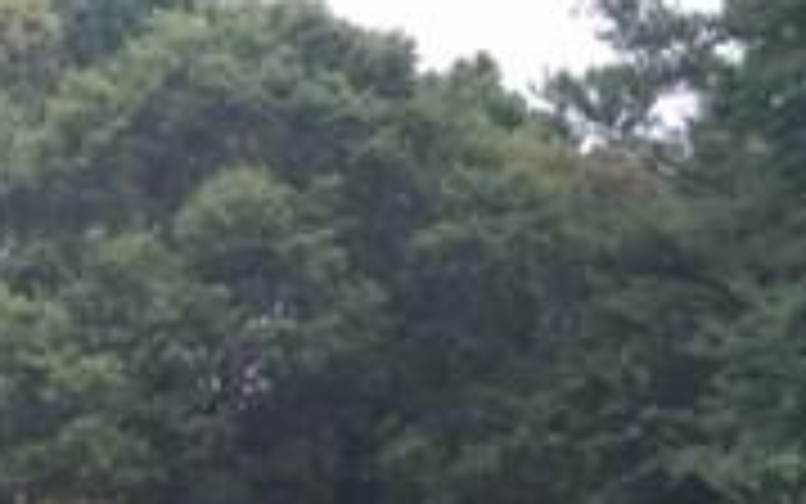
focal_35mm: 110
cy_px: 842
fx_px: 2417
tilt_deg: -1.8
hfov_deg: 18.5
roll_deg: -0.7
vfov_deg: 11.3
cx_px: 45
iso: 32
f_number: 2.2
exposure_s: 1/258
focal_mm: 4.15
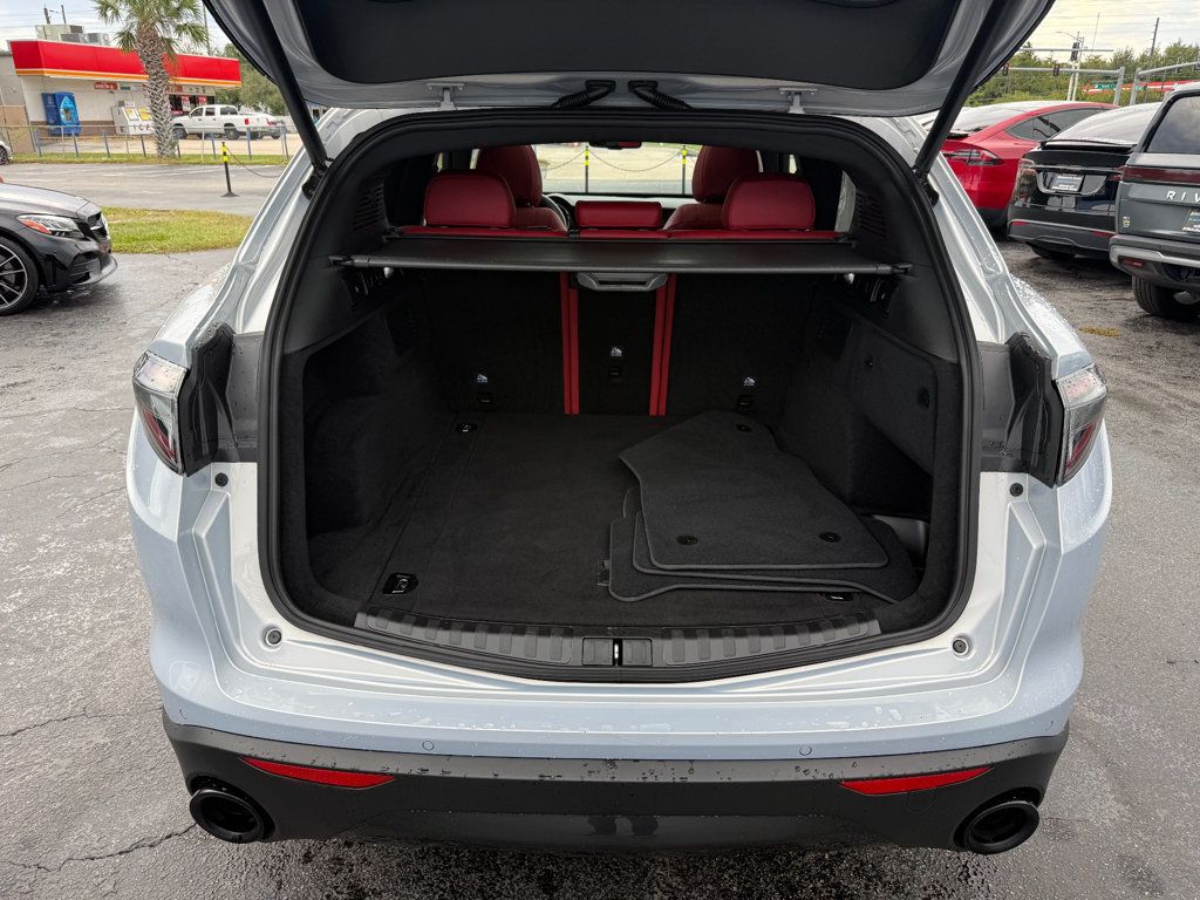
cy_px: 450
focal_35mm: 24
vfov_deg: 56.8
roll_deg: -1.1
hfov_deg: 71.6
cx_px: 600
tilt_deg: -19.9
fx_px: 832
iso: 80
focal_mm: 6.76
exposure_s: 1/547
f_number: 1.78
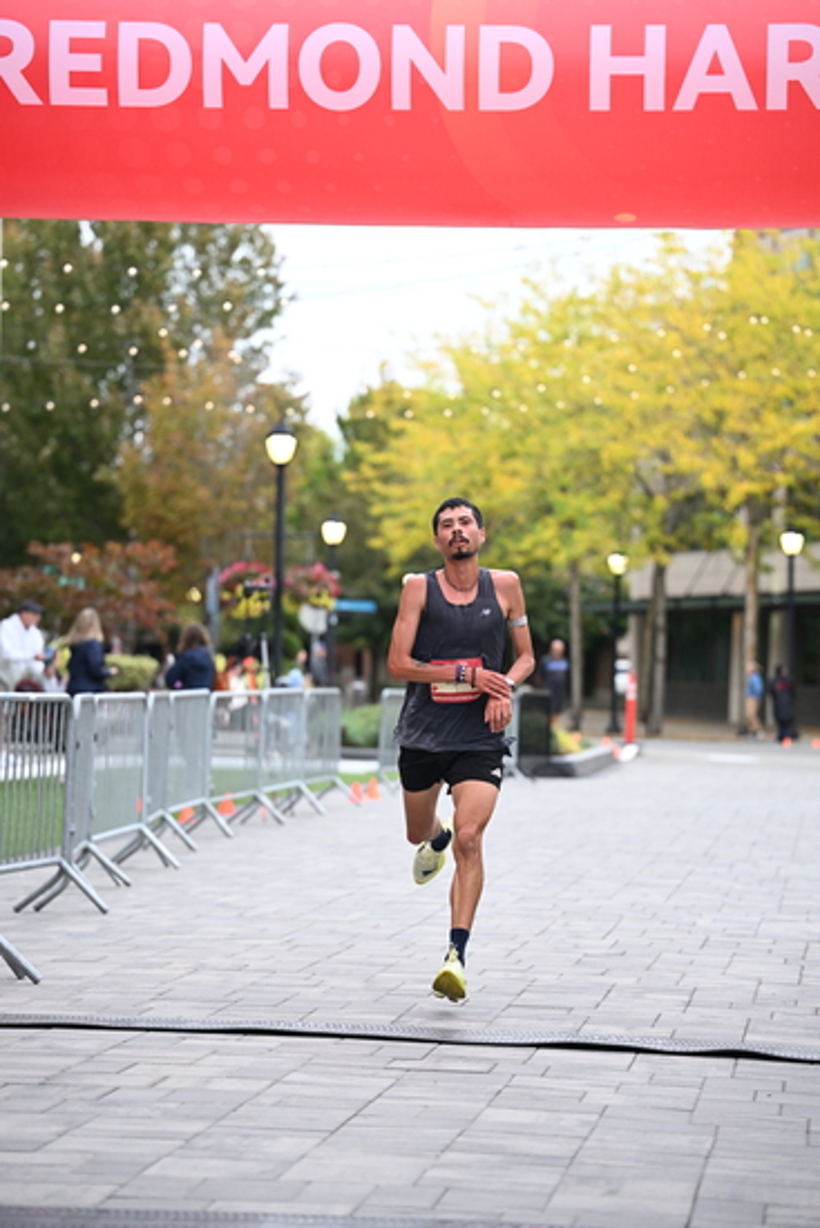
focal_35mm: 105
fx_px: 3585
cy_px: 614
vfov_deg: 19.5
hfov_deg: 13.0
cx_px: 410
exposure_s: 1/640
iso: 1250
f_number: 2.8
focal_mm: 105
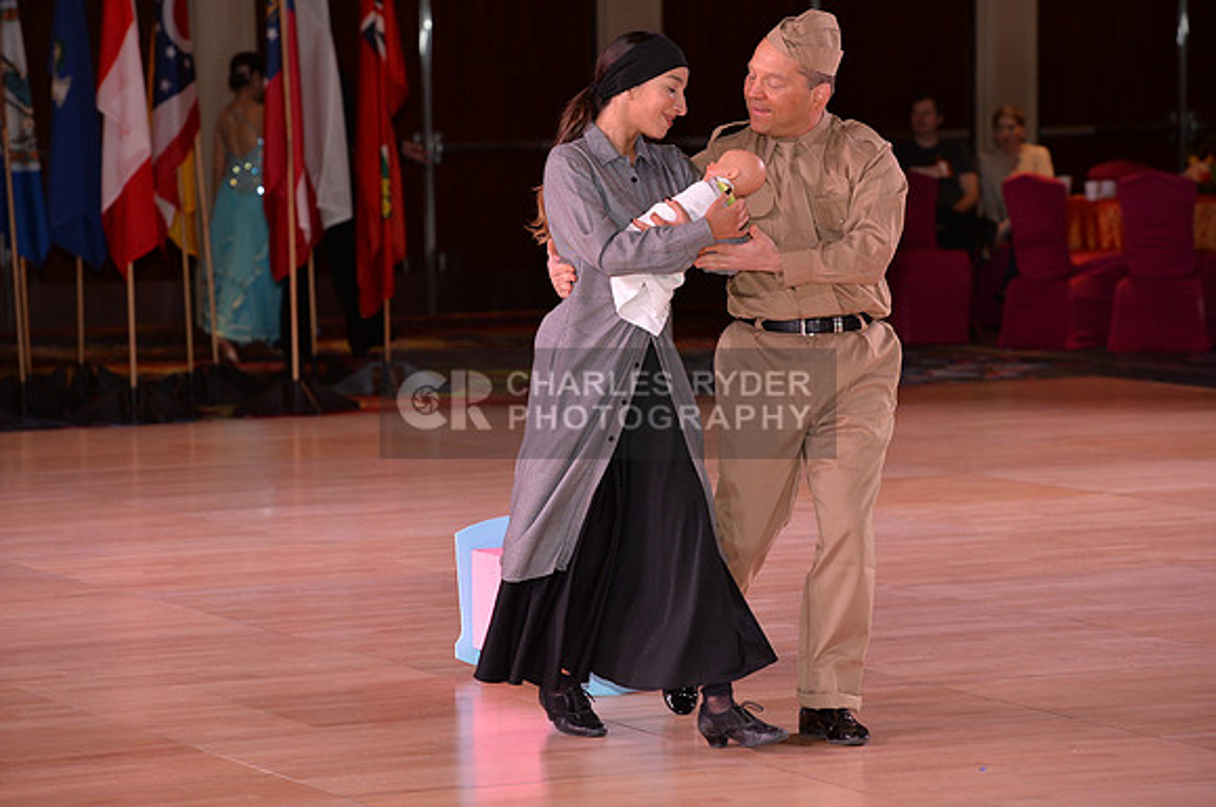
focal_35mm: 150
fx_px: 5060
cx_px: 608
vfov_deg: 9.1
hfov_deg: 13.7
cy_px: 404
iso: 1000
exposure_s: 1/250
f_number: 5.6
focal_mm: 150
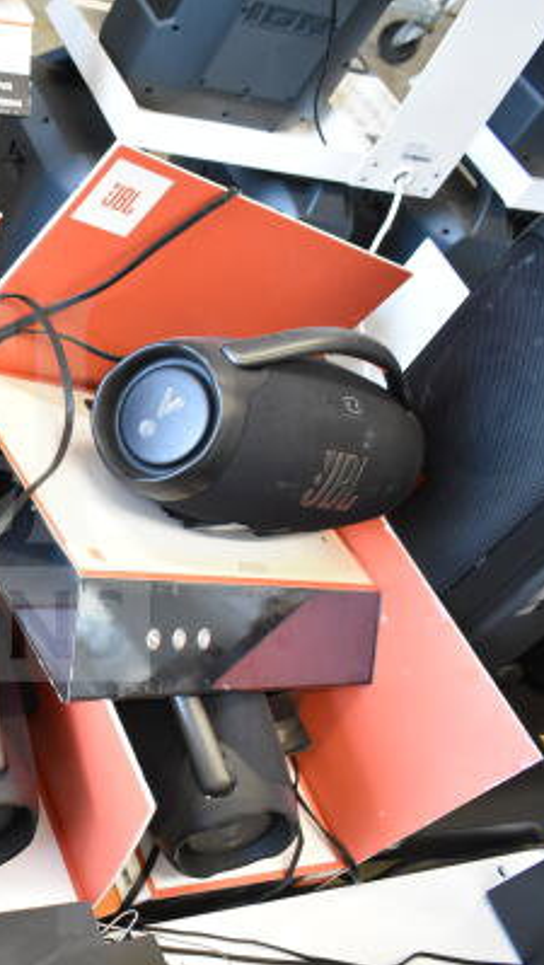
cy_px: 490
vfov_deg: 42.9
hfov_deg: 22.8
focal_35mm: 48
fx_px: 1229
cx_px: -123
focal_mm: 20
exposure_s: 1/60
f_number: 4
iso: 1600
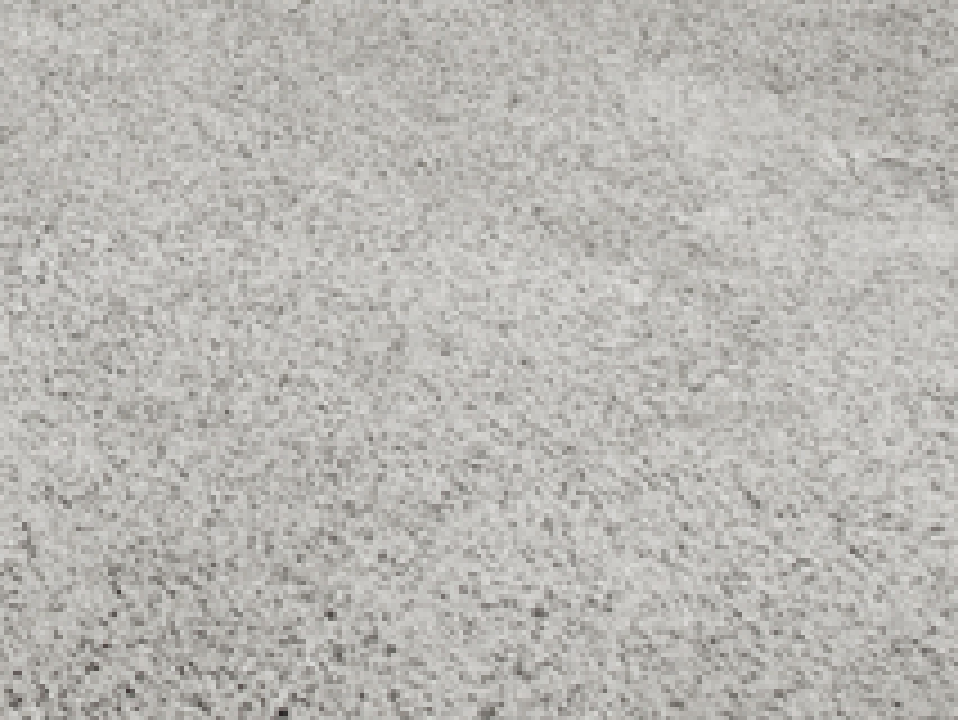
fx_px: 2021
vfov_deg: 16.7
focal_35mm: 73
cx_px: -814
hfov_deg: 19.3
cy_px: -585
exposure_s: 1/2
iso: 400
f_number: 9
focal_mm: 10
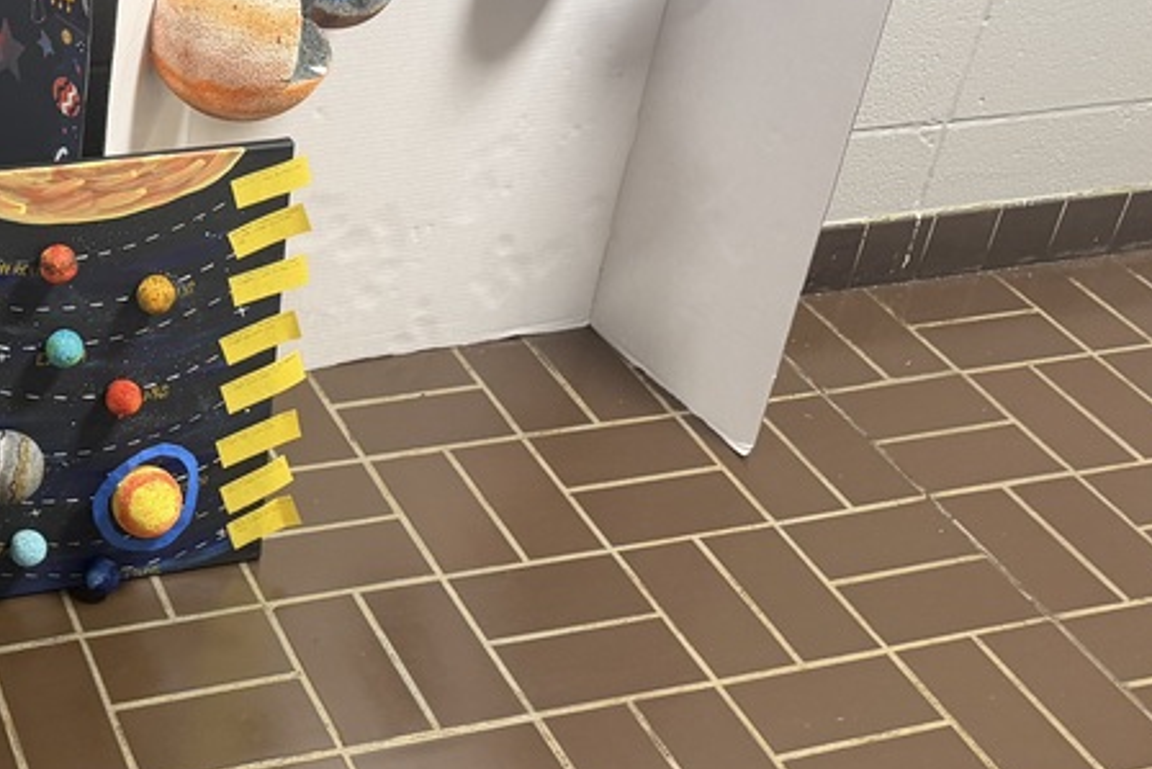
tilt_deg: -33.7
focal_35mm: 57
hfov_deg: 32.6
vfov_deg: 23.7
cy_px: 265
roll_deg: -2.9
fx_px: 1824
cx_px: 36
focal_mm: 6.76
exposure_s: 1/60
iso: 250
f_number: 1.78
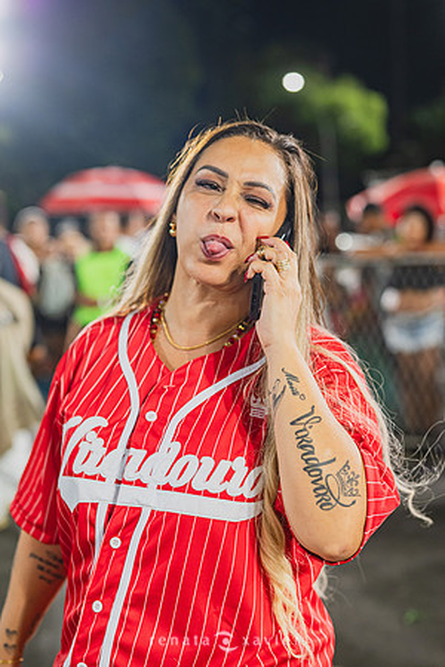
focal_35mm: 50
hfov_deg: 27.0
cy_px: 334
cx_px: 222
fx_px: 927
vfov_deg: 39.6
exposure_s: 1/200
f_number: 2.2
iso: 1600
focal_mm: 50
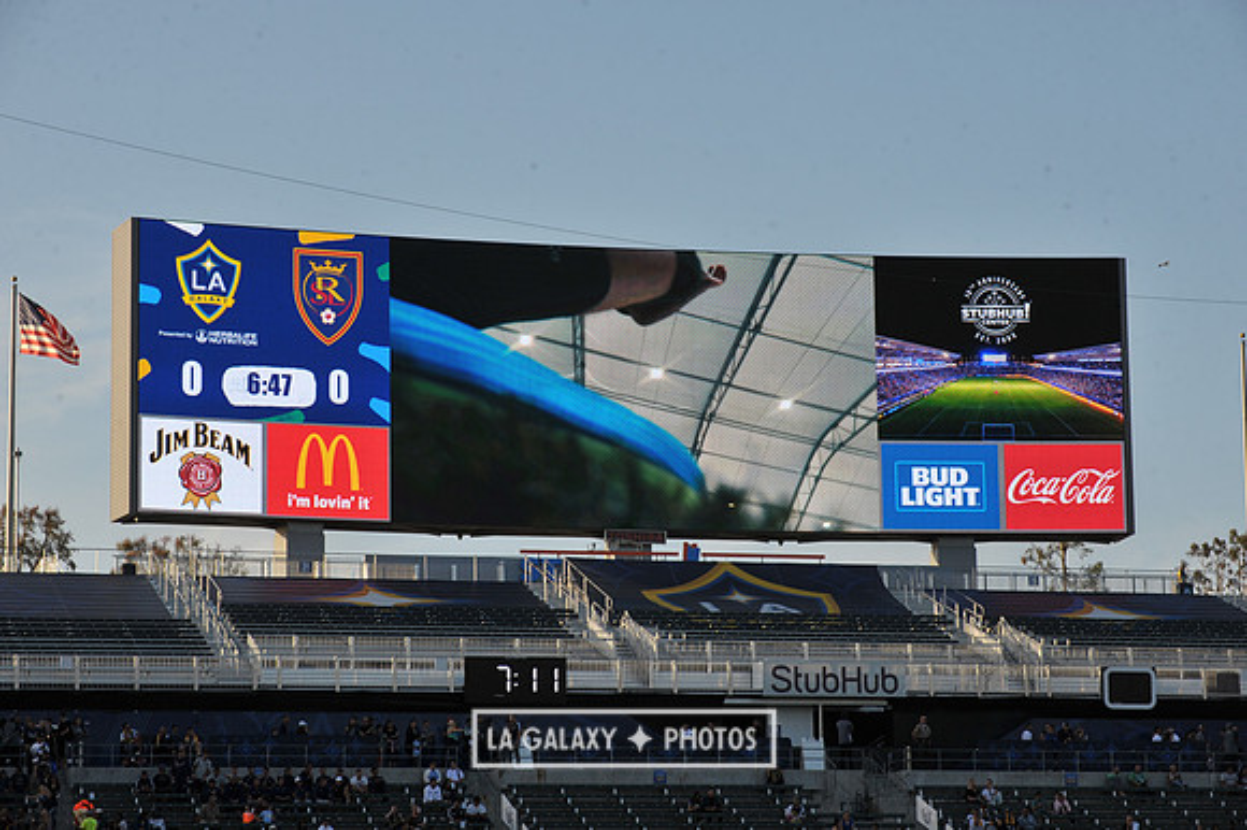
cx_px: 624
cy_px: 415
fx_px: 3808
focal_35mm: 110
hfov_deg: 18.6
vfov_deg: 12.4
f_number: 11
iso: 400
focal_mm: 110
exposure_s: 1/500
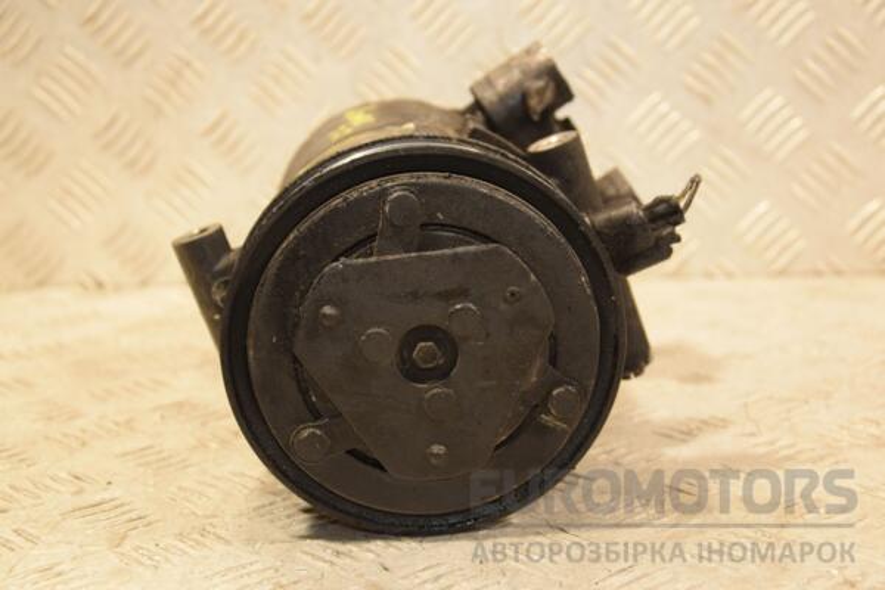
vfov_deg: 21.6
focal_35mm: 63
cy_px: 295
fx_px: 1549
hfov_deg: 31.9
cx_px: 442
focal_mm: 42
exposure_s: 1/100
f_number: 4.8
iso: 800
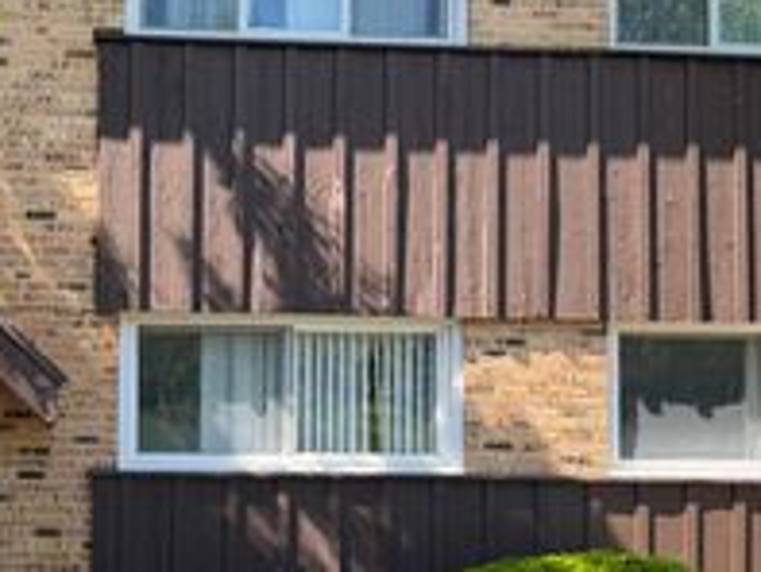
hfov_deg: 30.7
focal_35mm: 61
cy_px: 369
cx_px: 131
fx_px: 1342
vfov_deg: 24.0
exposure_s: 1/868
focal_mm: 6.76
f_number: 1.78
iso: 100
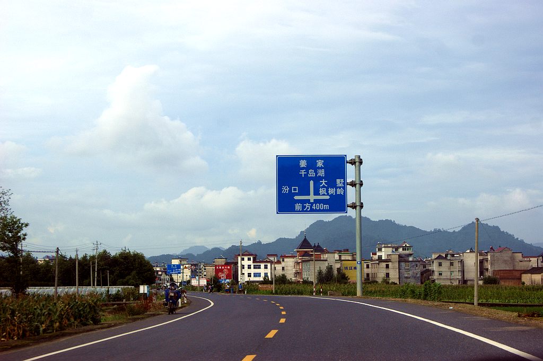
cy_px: 180
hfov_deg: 27.0
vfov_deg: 18.2
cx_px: 272
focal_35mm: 75
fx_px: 1130
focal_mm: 50
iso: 100
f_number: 6.3
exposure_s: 1/200
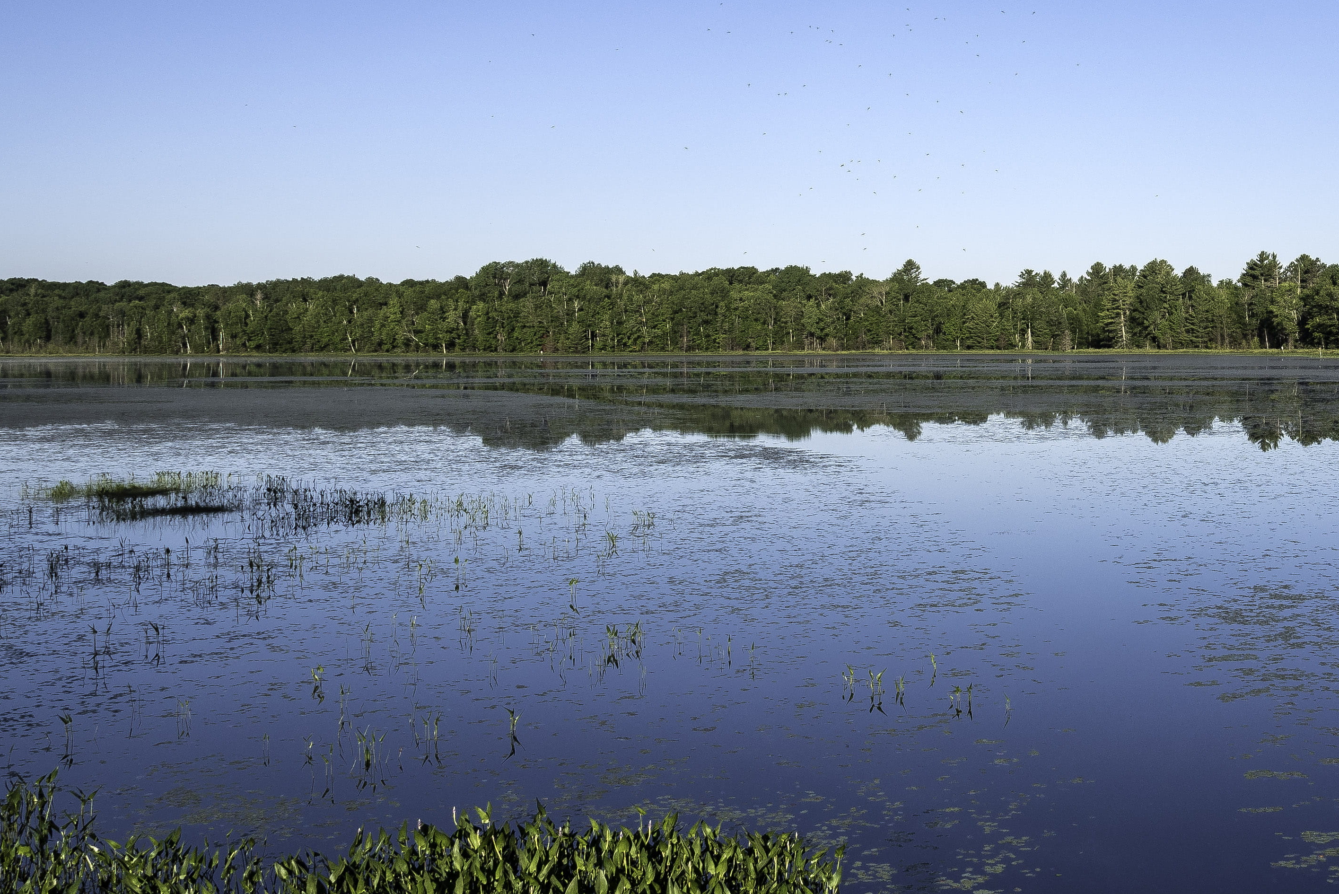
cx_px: 1122
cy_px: 321
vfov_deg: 26.4
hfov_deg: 37.1
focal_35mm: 51
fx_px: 1898
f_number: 11
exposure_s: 1/500
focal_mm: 24
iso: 400
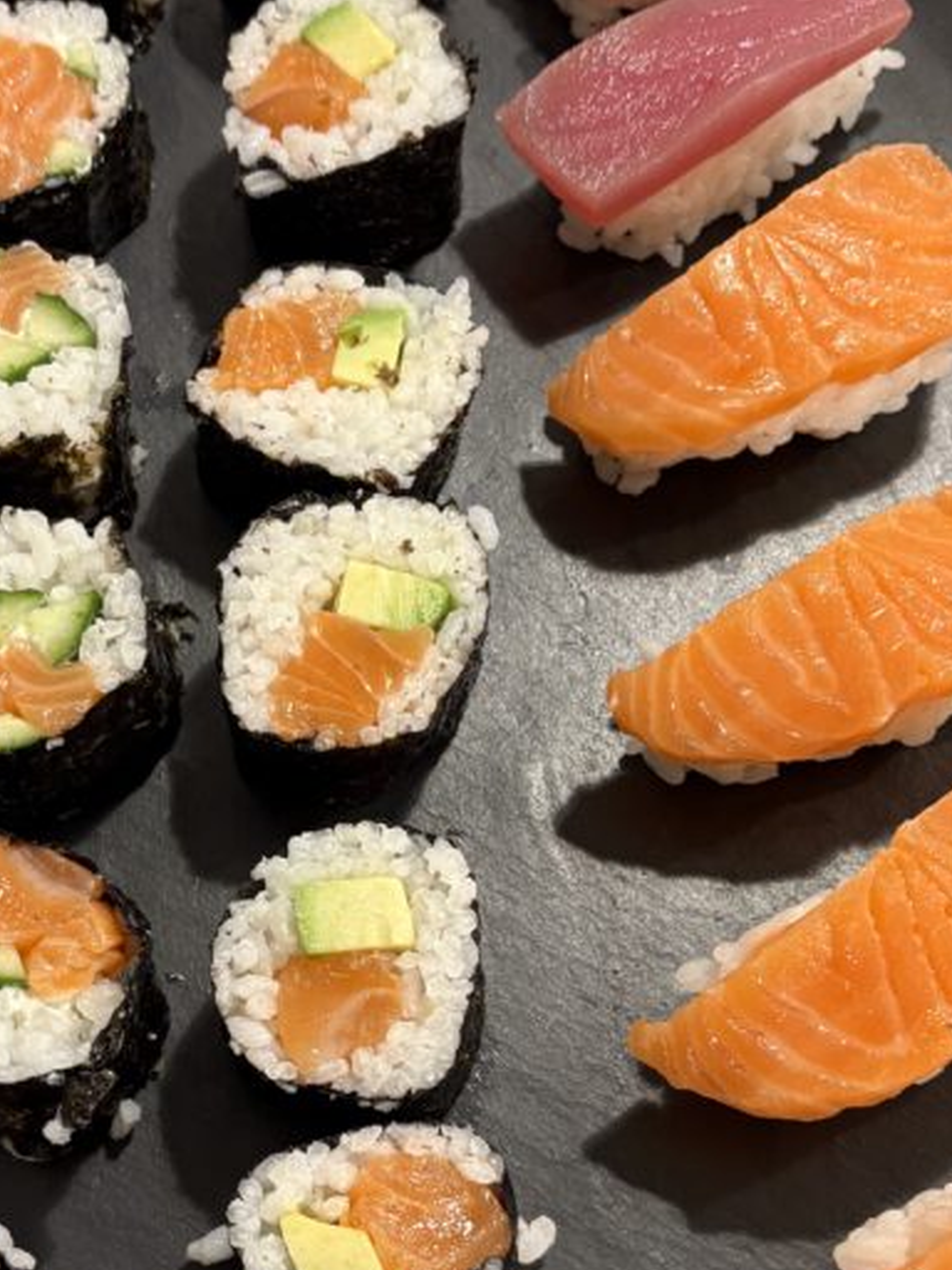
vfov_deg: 36.6
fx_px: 1907
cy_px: 791
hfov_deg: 27.8
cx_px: 290
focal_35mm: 52
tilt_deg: -65.5
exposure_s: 1/50
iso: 160
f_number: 1.6
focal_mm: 5.96
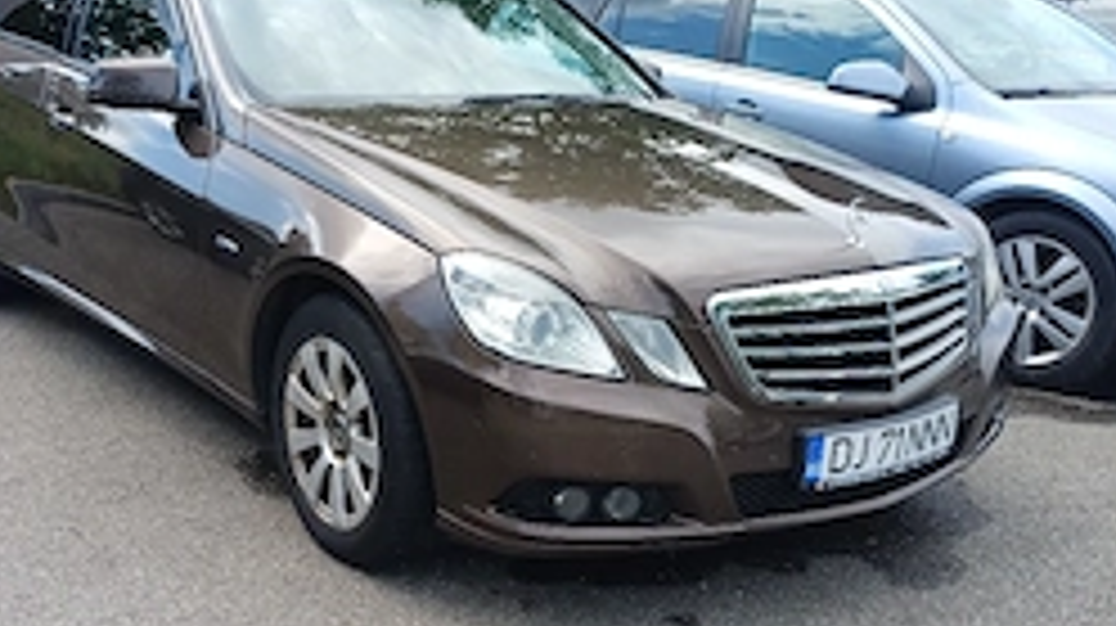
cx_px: 490
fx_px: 1301
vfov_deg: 26.9
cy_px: 401
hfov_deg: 46.3
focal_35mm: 44
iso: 50
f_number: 1.8
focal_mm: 4.65
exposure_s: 1/417
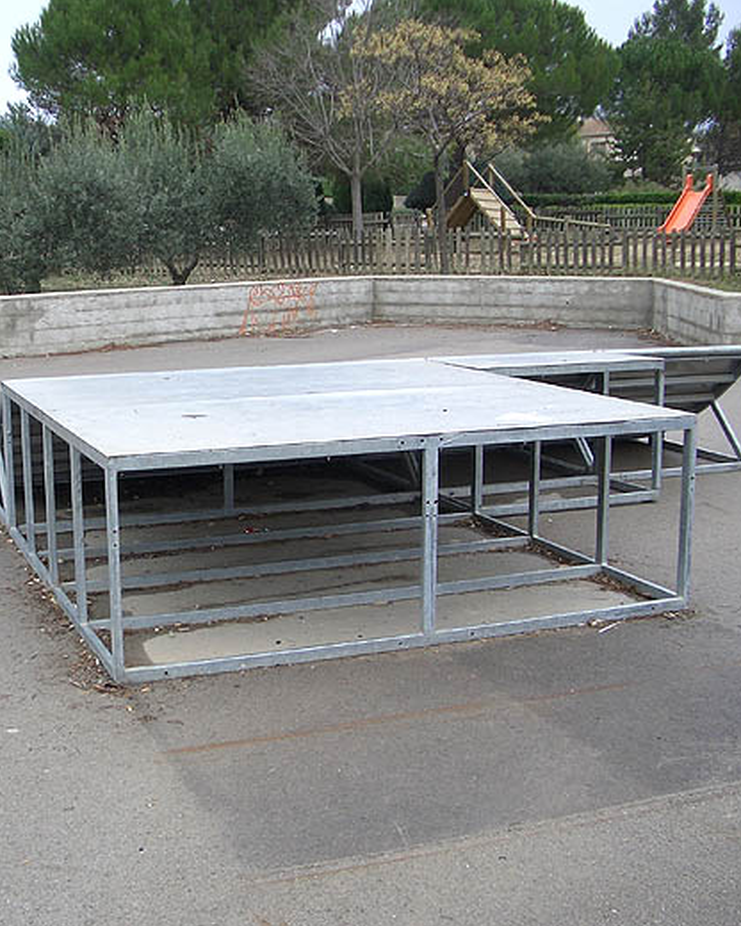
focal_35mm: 46
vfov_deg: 40.3
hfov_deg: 32.3
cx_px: 221
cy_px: 464
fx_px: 1261
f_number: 2.6
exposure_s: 1/100
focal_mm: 5.8
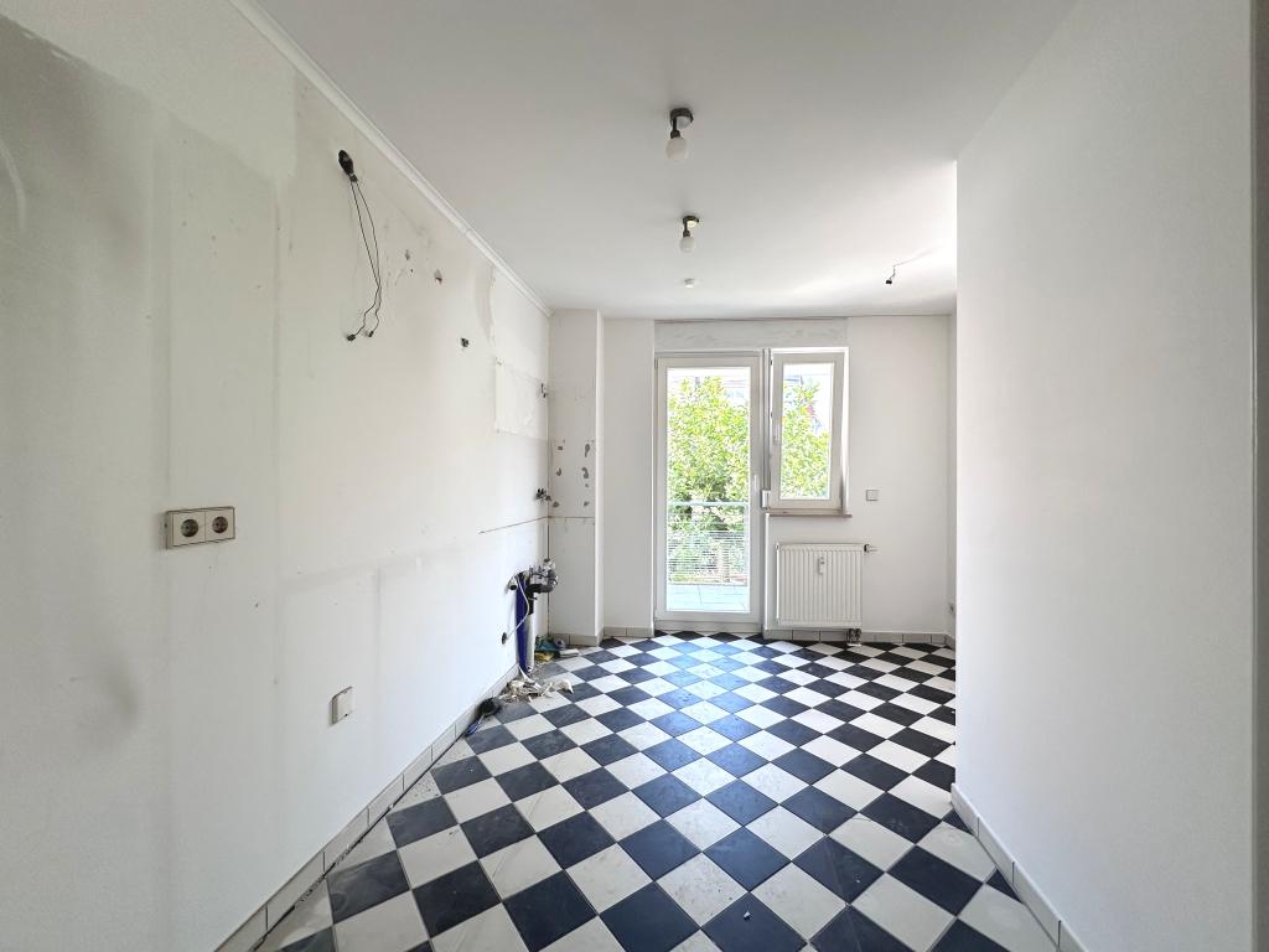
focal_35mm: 14
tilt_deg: -0.1
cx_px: 634
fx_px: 513
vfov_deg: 85.7
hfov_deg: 102.1
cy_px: 476
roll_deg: +0.3
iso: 100
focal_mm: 2.22
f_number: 2.2
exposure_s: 1/99
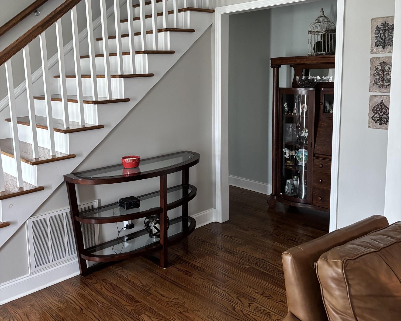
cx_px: 200
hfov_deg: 52.8
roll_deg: +0.5
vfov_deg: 43.2
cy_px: 137
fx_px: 404
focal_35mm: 34
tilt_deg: -8.8
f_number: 1.6
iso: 320
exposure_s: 1/60
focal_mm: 5.96
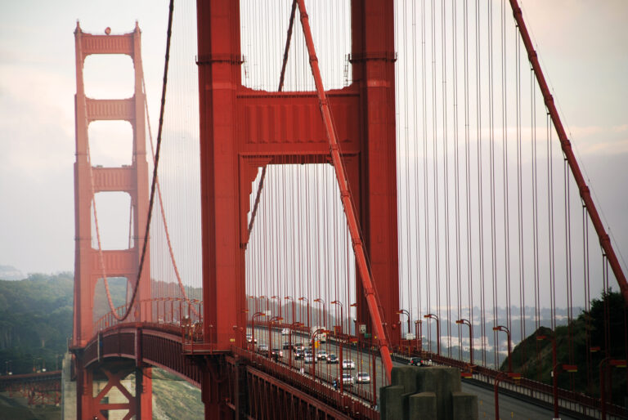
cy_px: 210
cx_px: 314
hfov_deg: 9.1
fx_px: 3929
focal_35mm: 225
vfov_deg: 6.1
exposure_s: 1/60
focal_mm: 150
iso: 100
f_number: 5.6
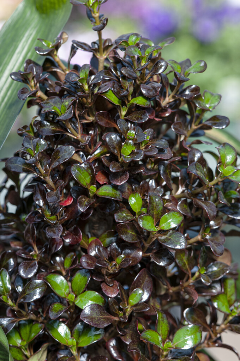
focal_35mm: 128
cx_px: 120
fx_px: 1278
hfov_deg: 10.7
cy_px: 180
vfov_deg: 16.1
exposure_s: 1/200
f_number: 6.3
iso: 200
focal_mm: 85
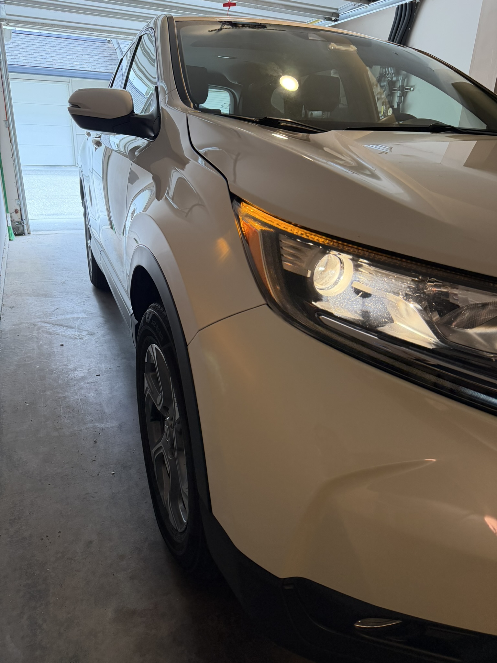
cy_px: 332
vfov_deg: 71.6
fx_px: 459
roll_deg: -2.3
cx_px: 248
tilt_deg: -22.4
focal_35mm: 24
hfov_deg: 56.8
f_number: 1.78
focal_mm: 6.76
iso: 400
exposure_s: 1/201
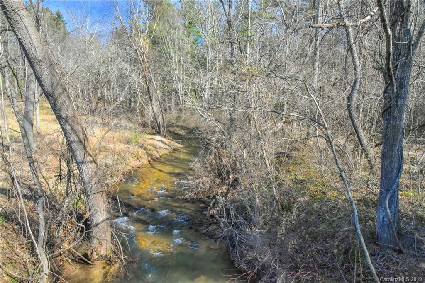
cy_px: 142
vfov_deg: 43.6
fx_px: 354
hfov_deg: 61.9
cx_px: 212
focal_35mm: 30
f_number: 18
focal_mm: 30
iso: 4000
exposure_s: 1/320
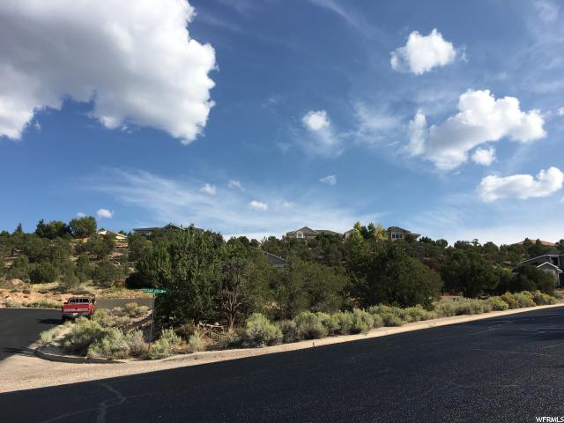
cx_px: 282
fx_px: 472
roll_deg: -1.7
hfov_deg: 61.7
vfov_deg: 48.2
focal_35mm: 29
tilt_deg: +13.3
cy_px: 212
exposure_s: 1/2024
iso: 25
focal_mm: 4.15
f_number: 2.2
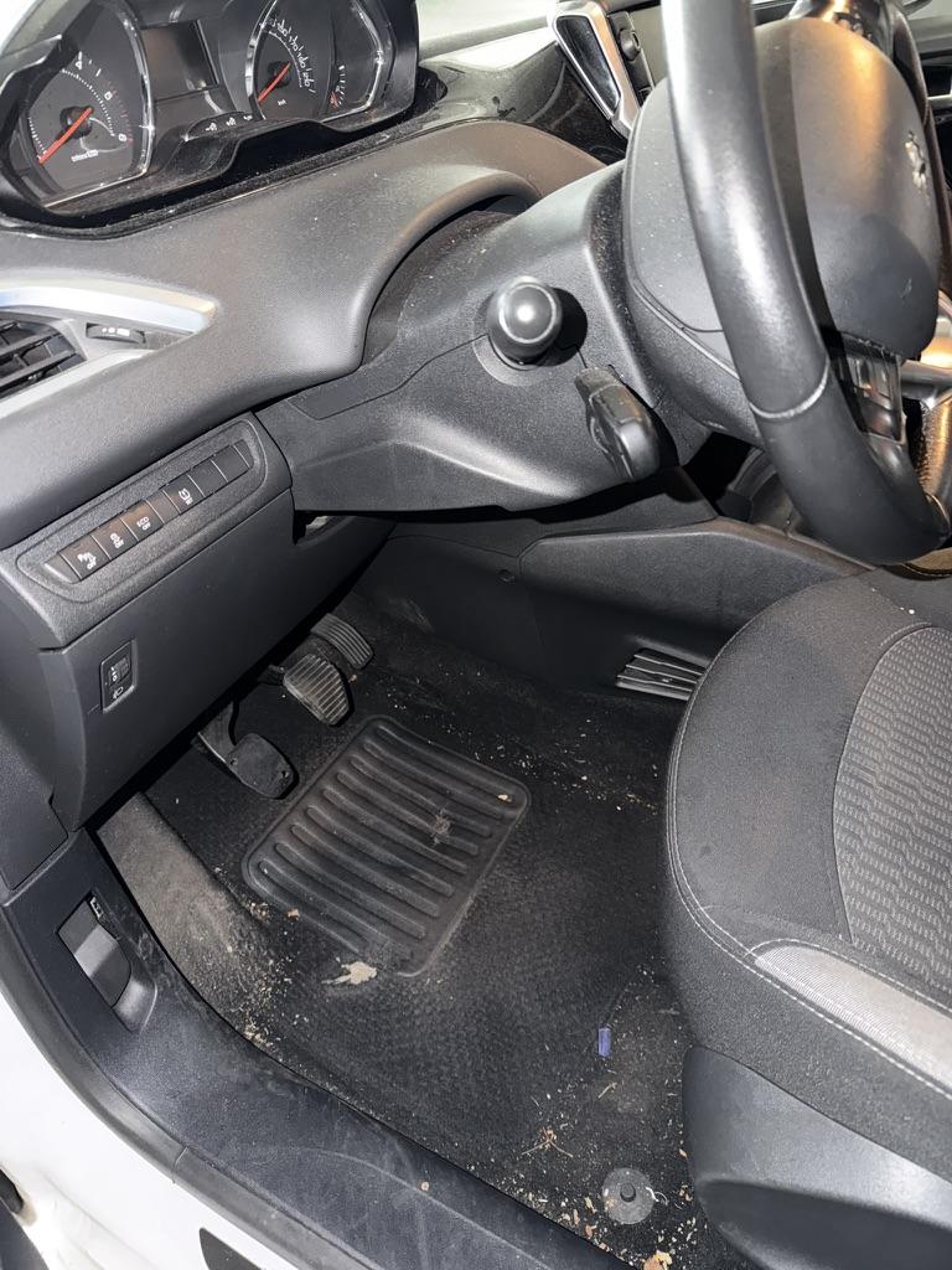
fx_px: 880
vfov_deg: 71.6
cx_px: 476
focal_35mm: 24
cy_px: 635
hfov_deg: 56.8
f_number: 1.78
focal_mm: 6.76
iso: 200
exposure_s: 1/4
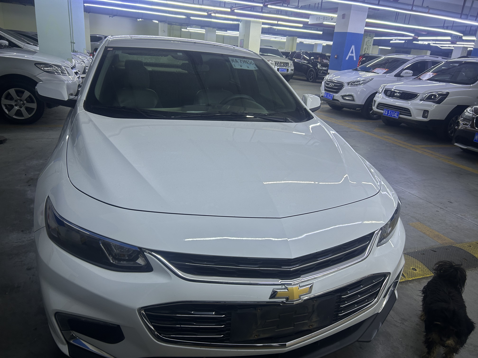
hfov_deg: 67.3
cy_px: 179
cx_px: 239
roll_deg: -4.6
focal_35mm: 26
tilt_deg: -19.5
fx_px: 359
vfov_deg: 53.1
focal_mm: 5.7
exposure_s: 1/50
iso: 100
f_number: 1.5
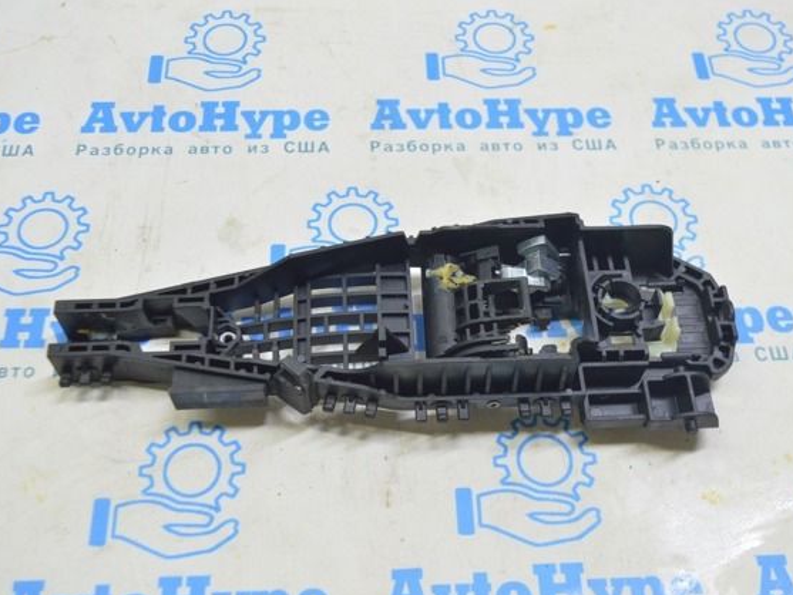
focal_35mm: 43
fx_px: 985
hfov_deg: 43.8
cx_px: 400
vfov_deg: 33.6
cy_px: 301
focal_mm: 26
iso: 400
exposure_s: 1/20
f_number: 5.6
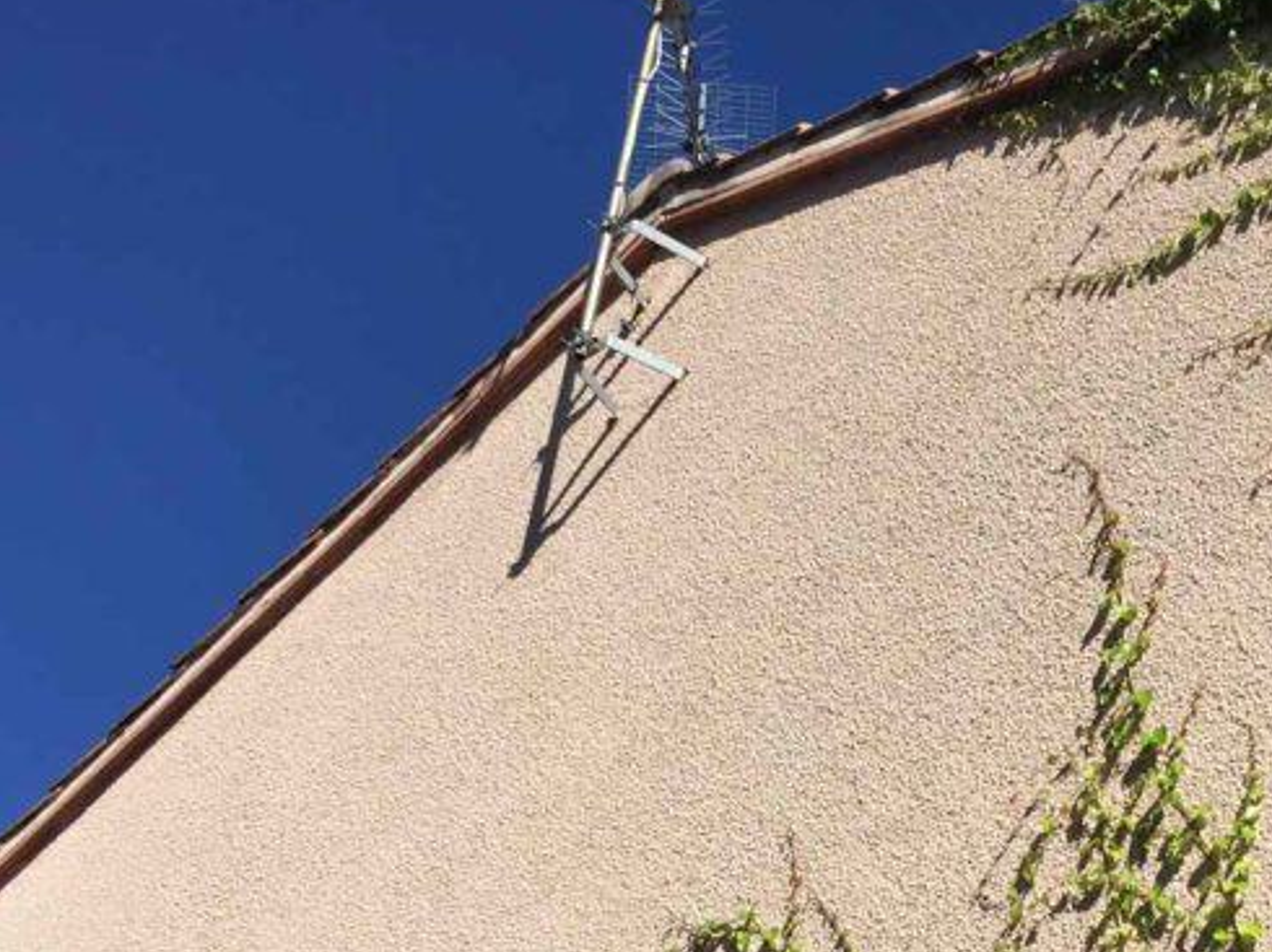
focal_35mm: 61
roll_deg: -6.5
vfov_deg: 23.1
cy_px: 927
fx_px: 2240
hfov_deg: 31.0
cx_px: 1002
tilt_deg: +28.9
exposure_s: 1/2198
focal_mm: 4.15
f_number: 2.2
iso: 32
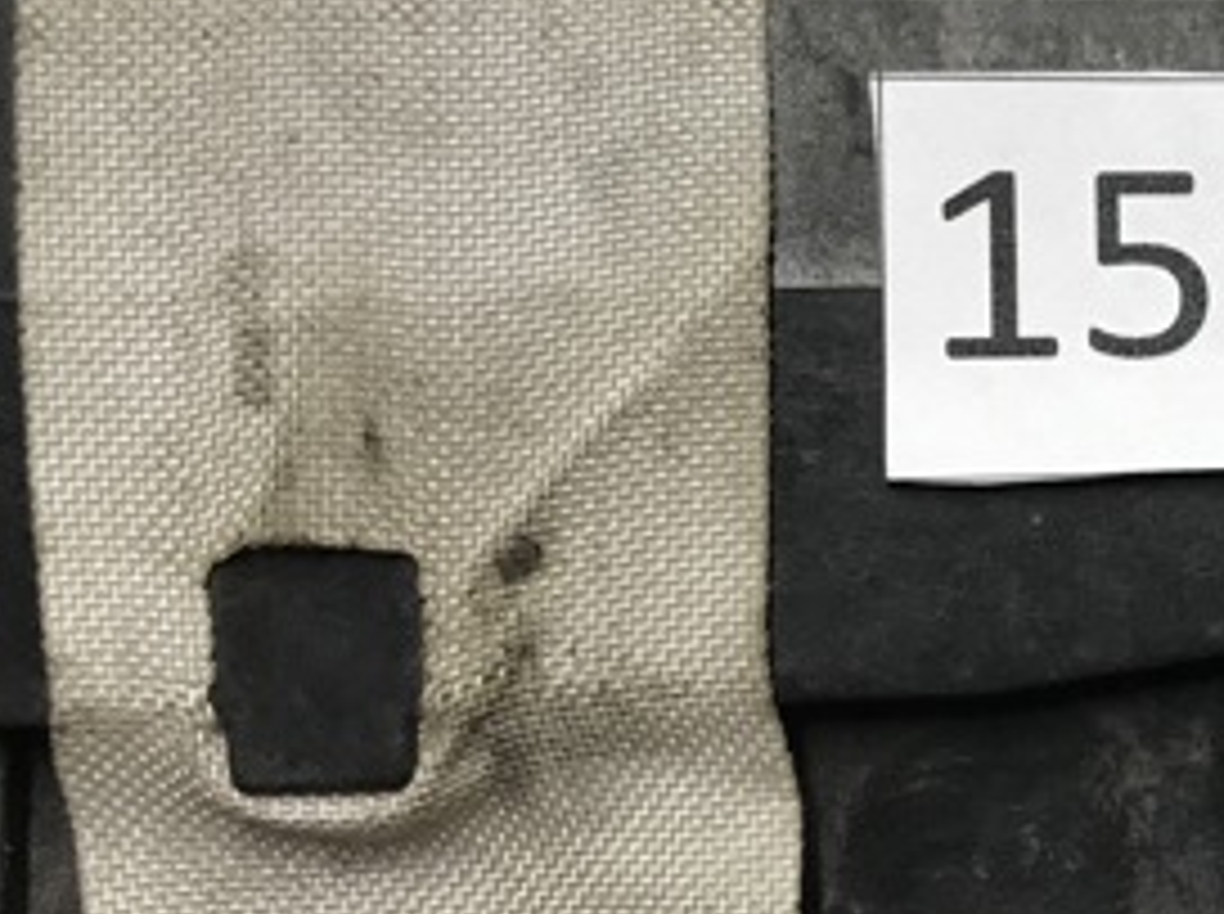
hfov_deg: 26.9
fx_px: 2330
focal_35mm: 66
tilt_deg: -74.1
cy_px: 439
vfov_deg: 22.2
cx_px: 1368
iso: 32
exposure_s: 1/33
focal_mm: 3.99
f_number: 1.8
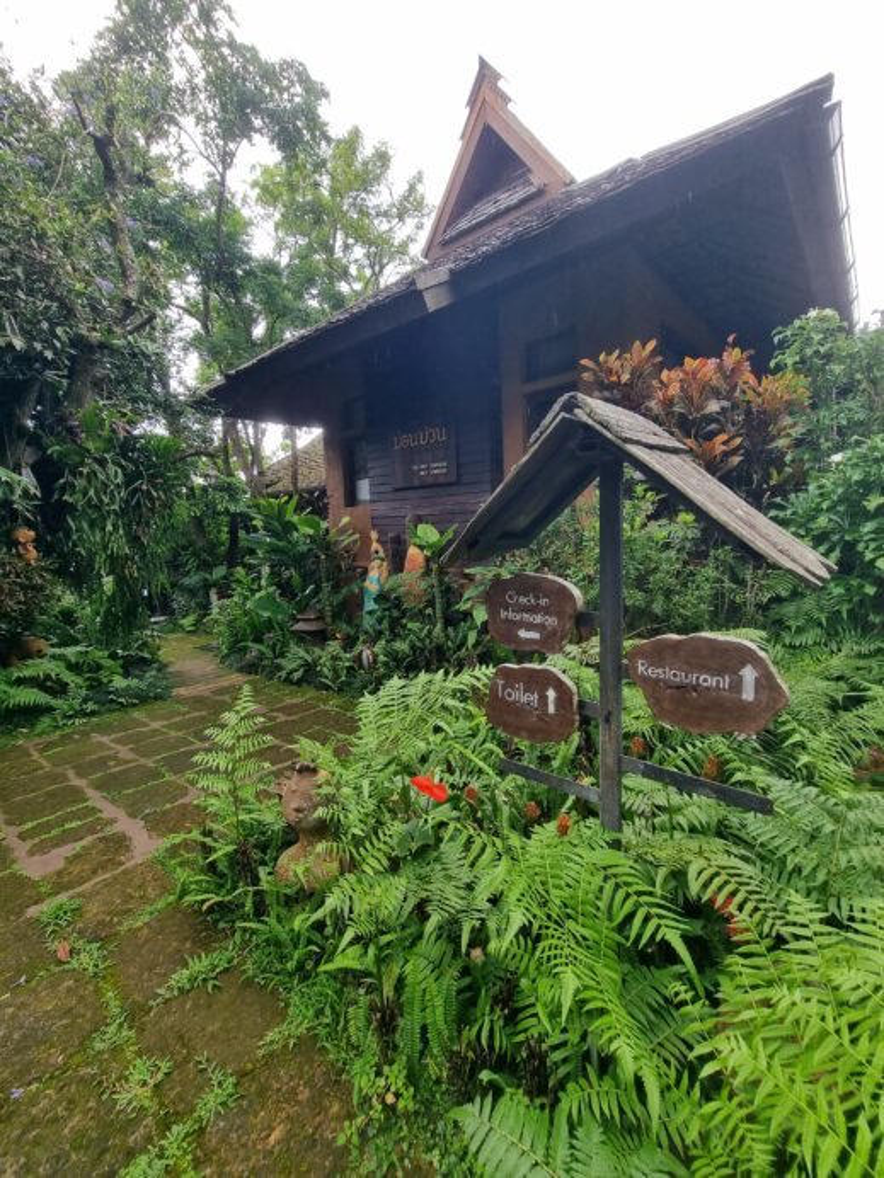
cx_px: 442
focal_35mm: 13
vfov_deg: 106.2
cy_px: 589
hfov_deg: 89.9
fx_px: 443
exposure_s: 1/120
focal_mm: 2.2
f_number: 2.2
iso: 100
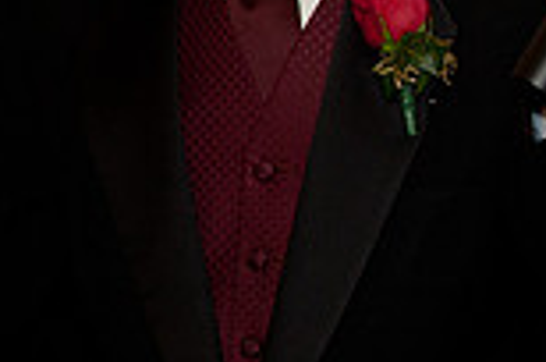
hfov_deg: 4.5
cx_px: 862
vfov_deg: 3.0
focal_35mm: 452
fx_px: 6841
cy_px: -89
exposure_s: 1/60
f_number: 5.6
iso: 1250
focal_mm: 120
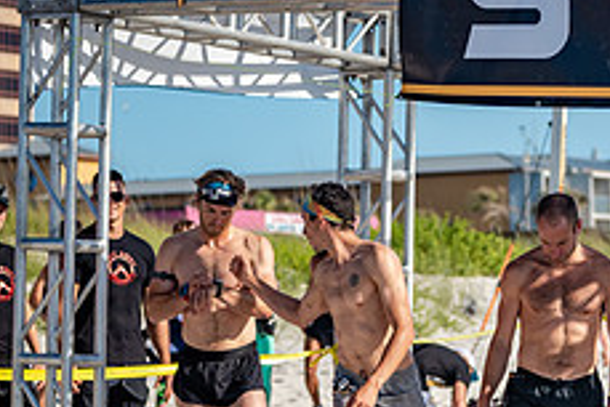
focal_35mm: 182
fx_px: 3086
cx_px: 557
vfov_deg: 7.5
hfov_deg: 11.2
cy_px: 334
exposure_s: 1/4000
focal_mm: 72
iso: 280
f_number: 2.8
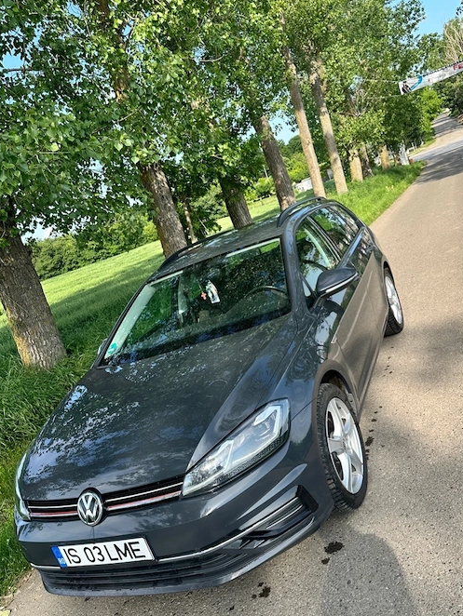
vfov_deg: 61.5
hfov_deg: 48.2
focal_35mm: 29
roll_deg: +21.7
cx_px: 254
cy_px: 341
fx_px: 517
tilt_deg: -15.2
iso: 80
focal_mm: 6.86
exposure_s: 1/1241
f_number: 1.78
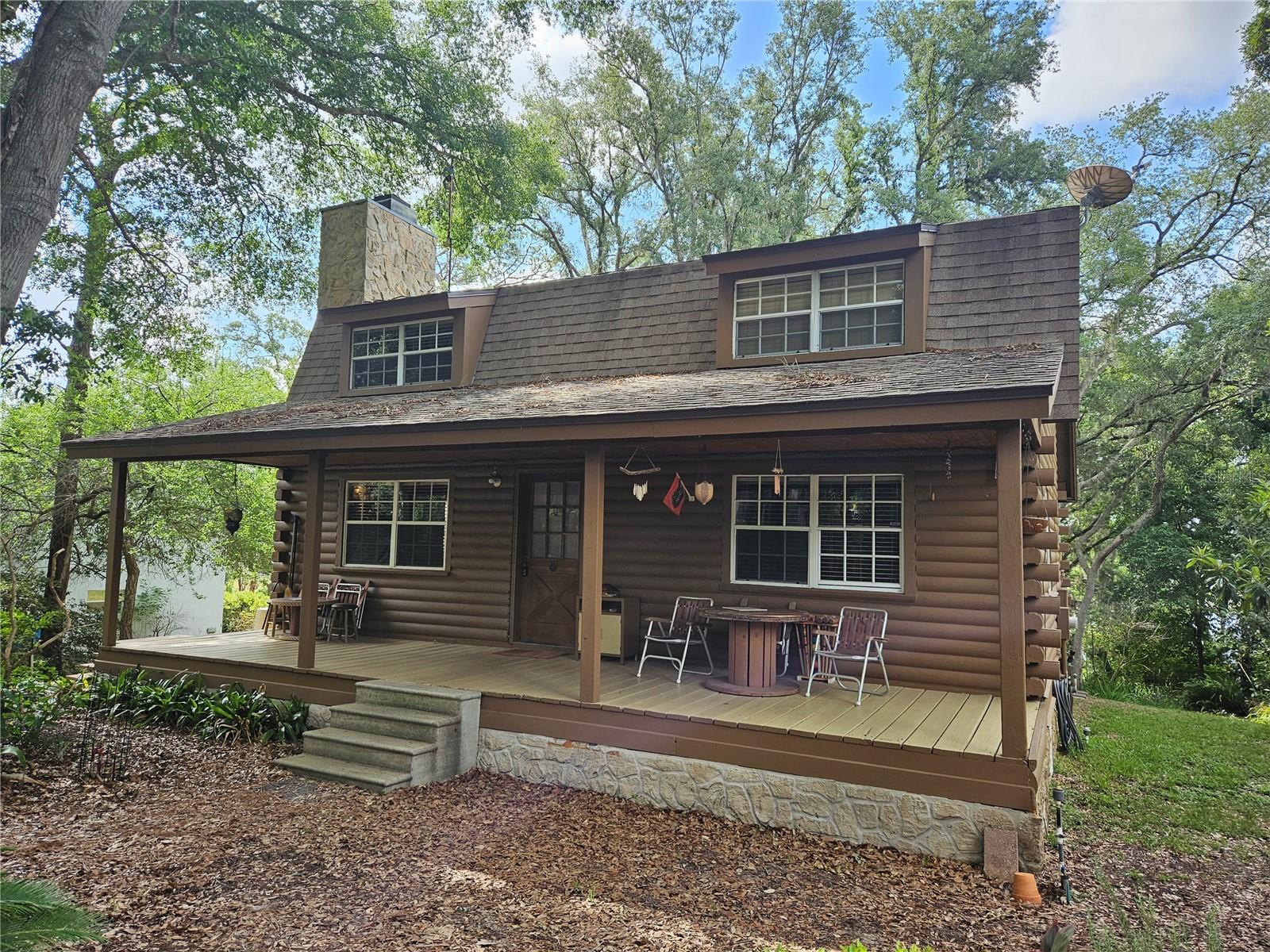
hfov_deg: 73.9
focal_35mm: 23
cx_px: 635
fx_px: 844
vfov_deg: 58.9
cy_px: 476
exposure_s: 1/458
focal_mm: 5.4
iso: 40
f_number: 1.8
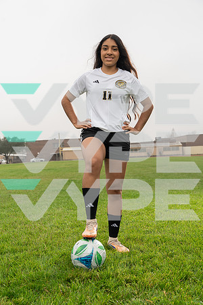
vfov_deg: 41.9
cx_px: 102
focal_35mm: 47
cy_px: 152
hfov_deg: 28.6
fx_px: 398
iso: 250
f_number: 5.6
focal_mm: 47
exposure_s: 1/200
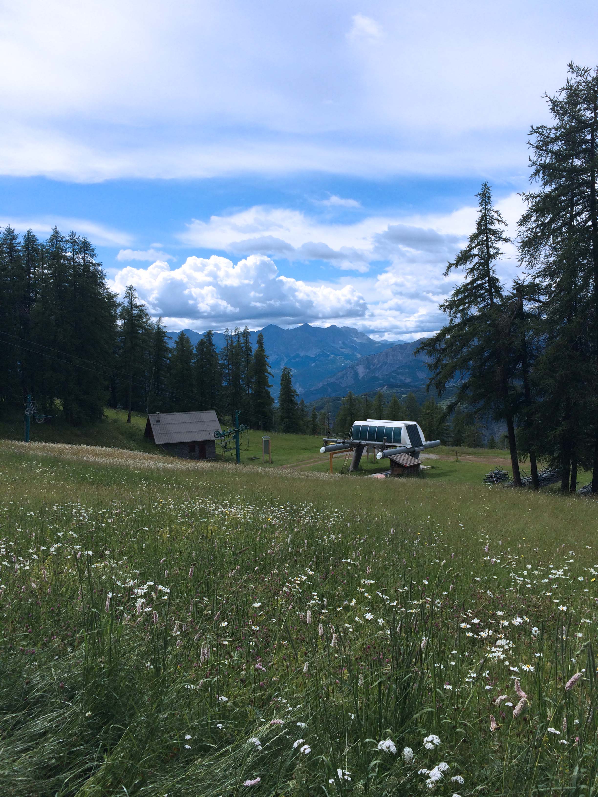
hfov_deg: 46.8
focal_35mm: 30
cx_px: 299
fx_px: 691
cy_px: 398
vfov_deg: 60.0
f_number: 2.2
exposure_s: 1/3425
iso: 32
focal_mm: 4.12
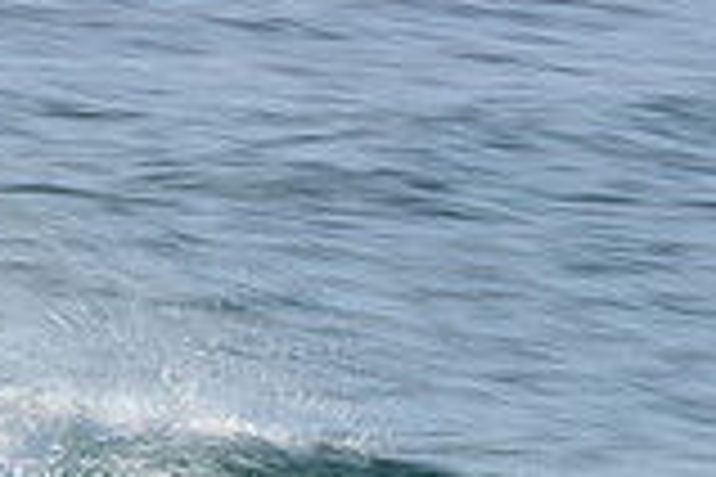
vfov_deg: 0.5
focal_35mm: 2729
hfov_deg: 0.8
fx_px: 54273
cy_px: 632
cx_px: -59
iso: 125
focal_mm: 500
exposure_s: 1/20
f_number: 29
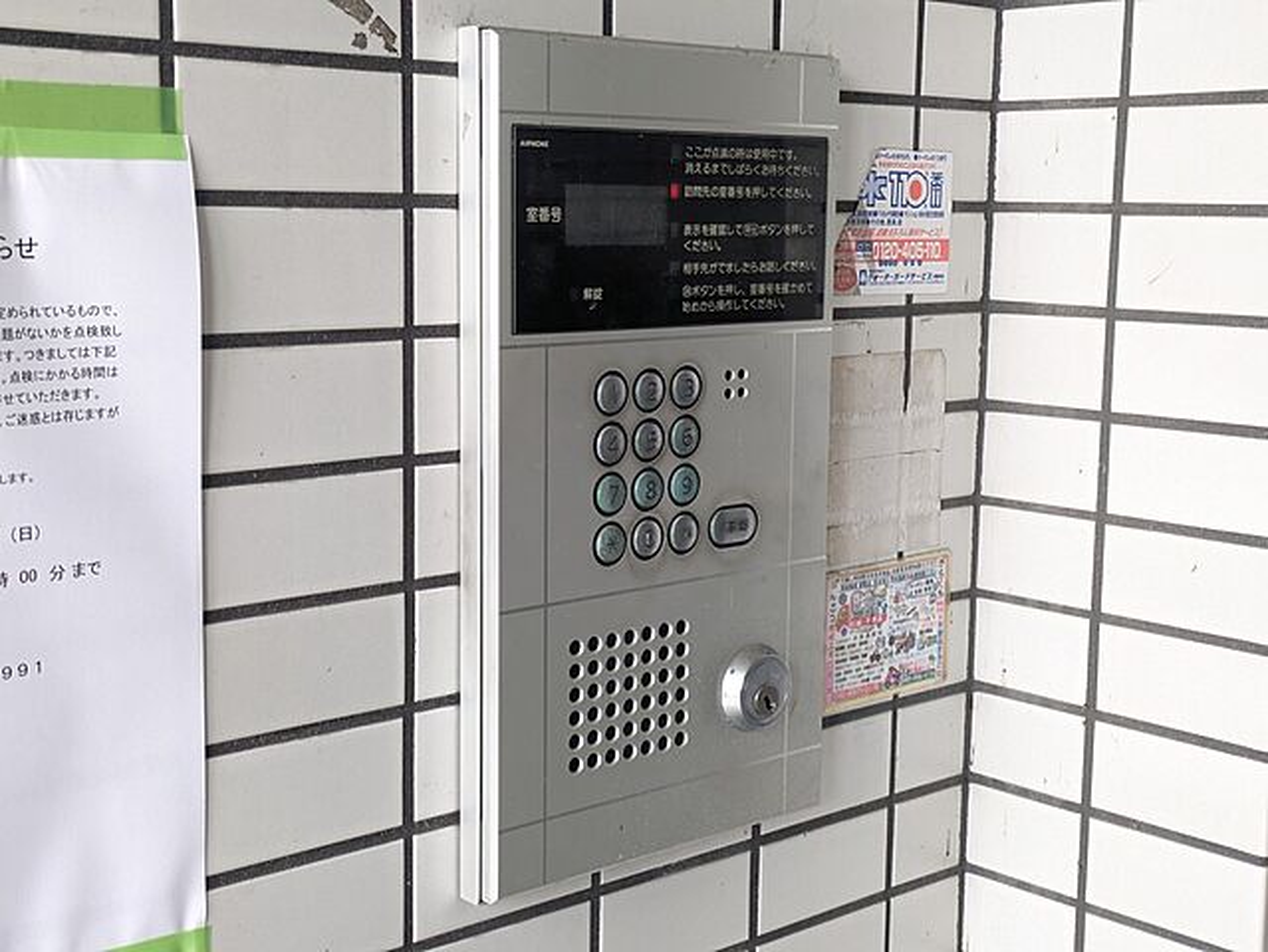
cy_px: 476
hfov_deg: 37.5
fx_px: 1869
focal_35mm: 51
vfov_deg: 28.6
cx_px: 634
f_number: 1.89
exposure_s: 1/60
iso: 115
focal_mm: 5.43
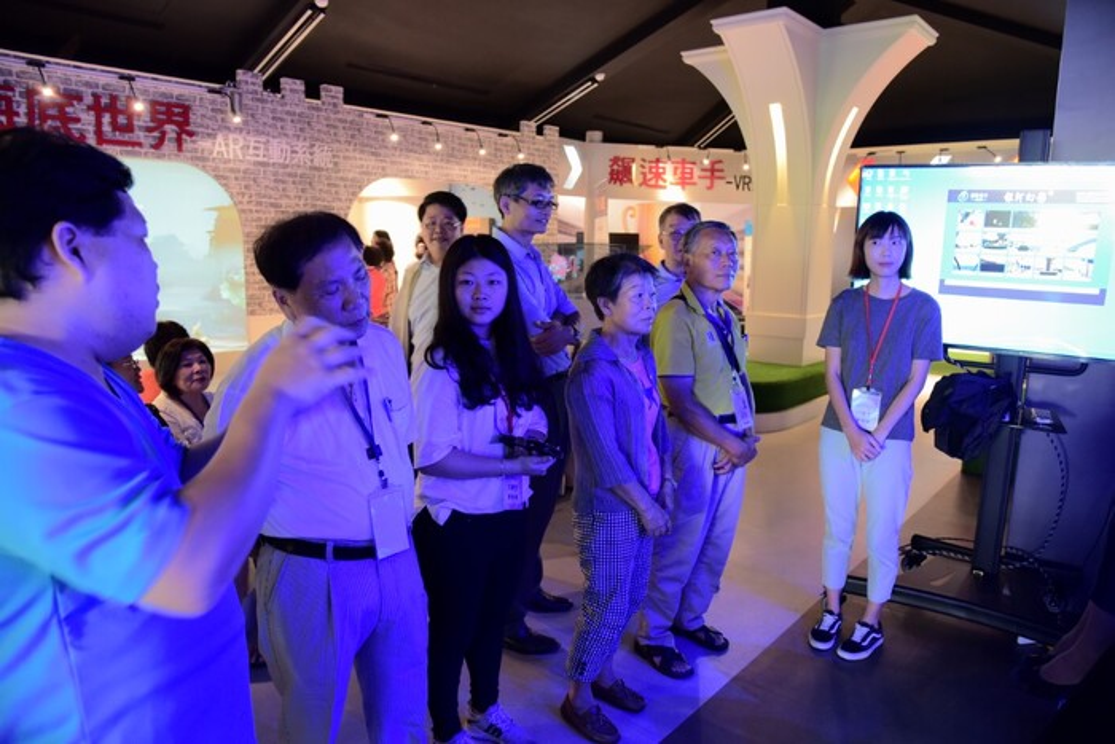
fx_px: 743
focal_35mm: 24
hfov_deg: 73.7
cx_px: 558
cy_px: 372
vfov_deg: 53.2
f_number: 4.5
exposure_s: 1/20
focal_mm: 24
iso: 2000
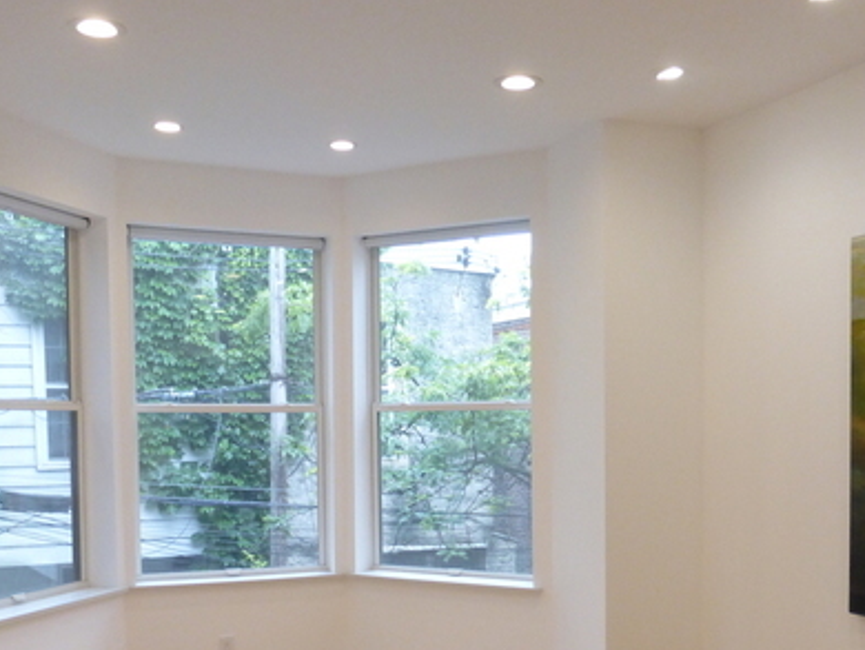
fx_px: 1025
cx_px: 471
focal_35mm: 41
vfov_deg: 34.4
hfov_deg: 45.7
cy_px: 492
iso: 320
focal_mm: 4.3
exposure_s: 1/60
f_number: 3.3
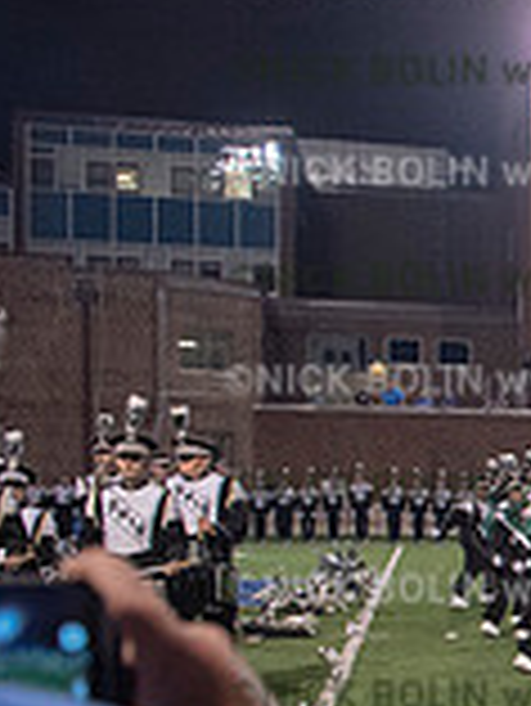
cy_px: 591
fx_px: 1736
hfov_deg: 13.1
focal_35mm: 85
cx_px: 1278
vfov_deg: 22.6
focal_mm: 24
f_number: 3.2
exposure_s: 1/500
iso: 3200
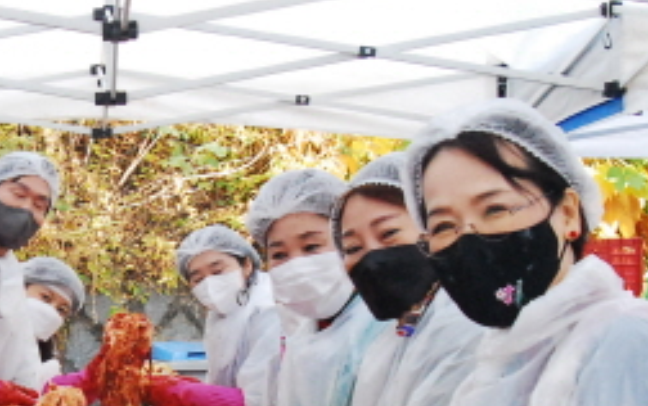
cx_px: 59
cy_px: 407
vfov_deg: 12.7
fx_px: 1803
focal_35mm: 102
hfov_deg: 20.0
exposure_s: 1/400
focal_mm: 24
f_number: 7.1
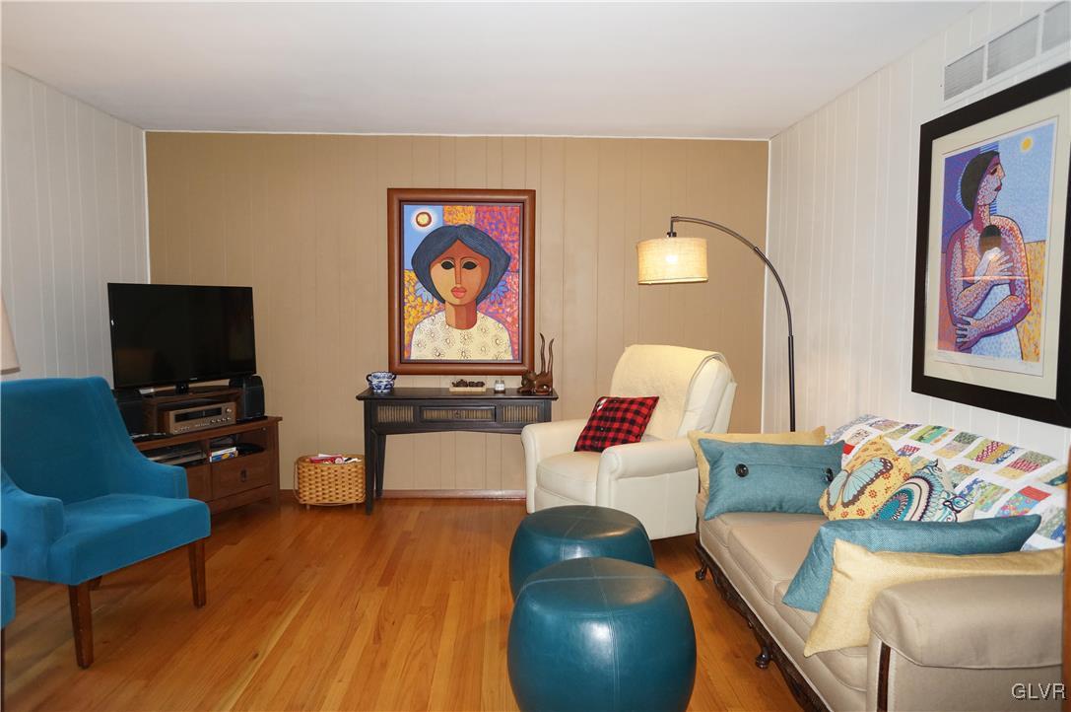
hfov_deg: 73.8
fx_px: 713
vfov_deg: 53.0
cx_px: 536
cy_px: 356
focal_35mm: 24
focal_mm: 16
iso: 800
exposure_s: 1/60
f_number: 4
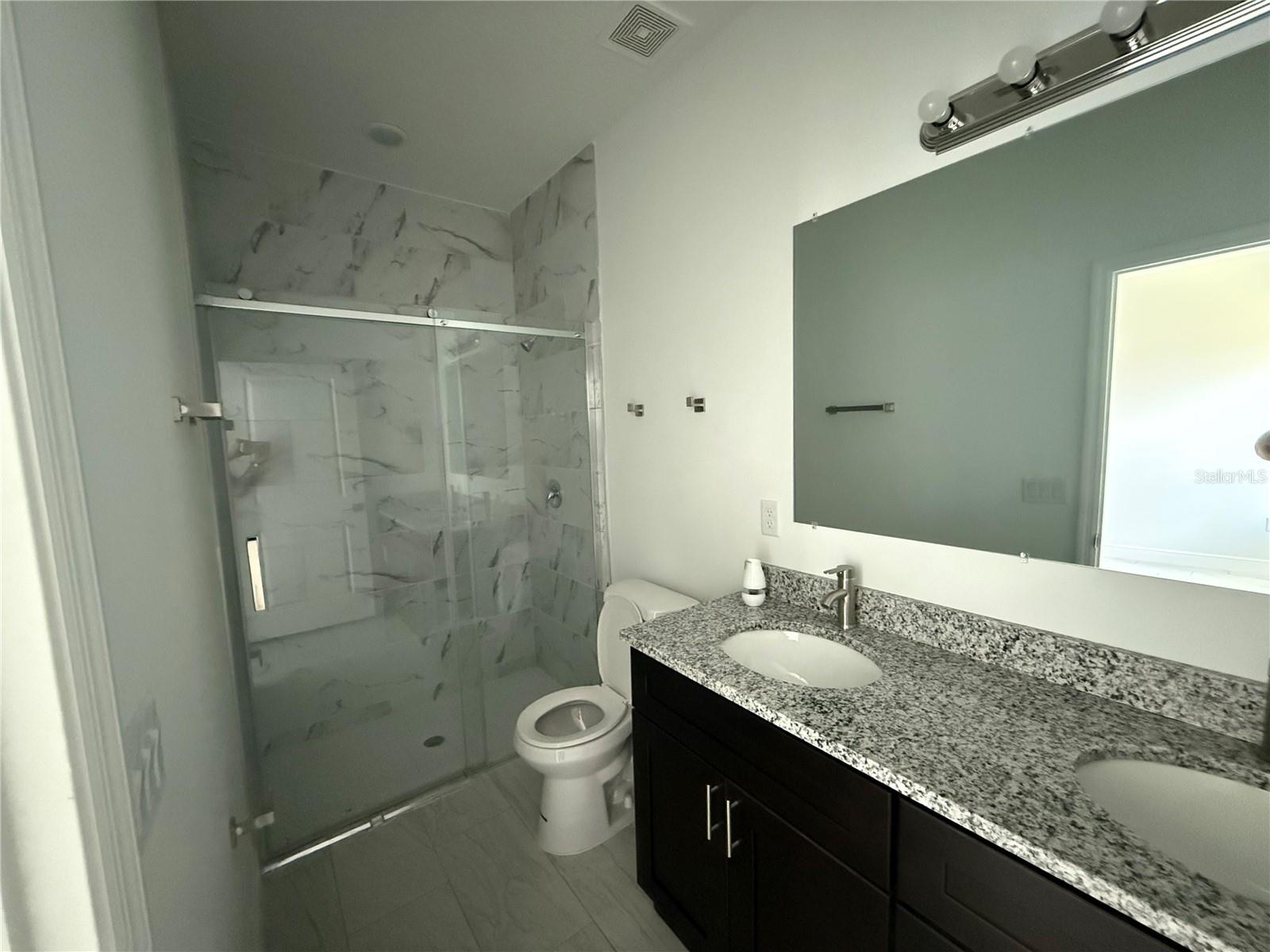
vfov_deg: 85.7
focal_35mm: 14
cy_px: 476
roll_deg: +1.8
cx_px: 635
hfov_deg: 102.1
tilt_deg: -5.4
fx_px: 514
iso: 1250
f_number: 2.2
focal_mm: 2.22
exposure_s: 1/58
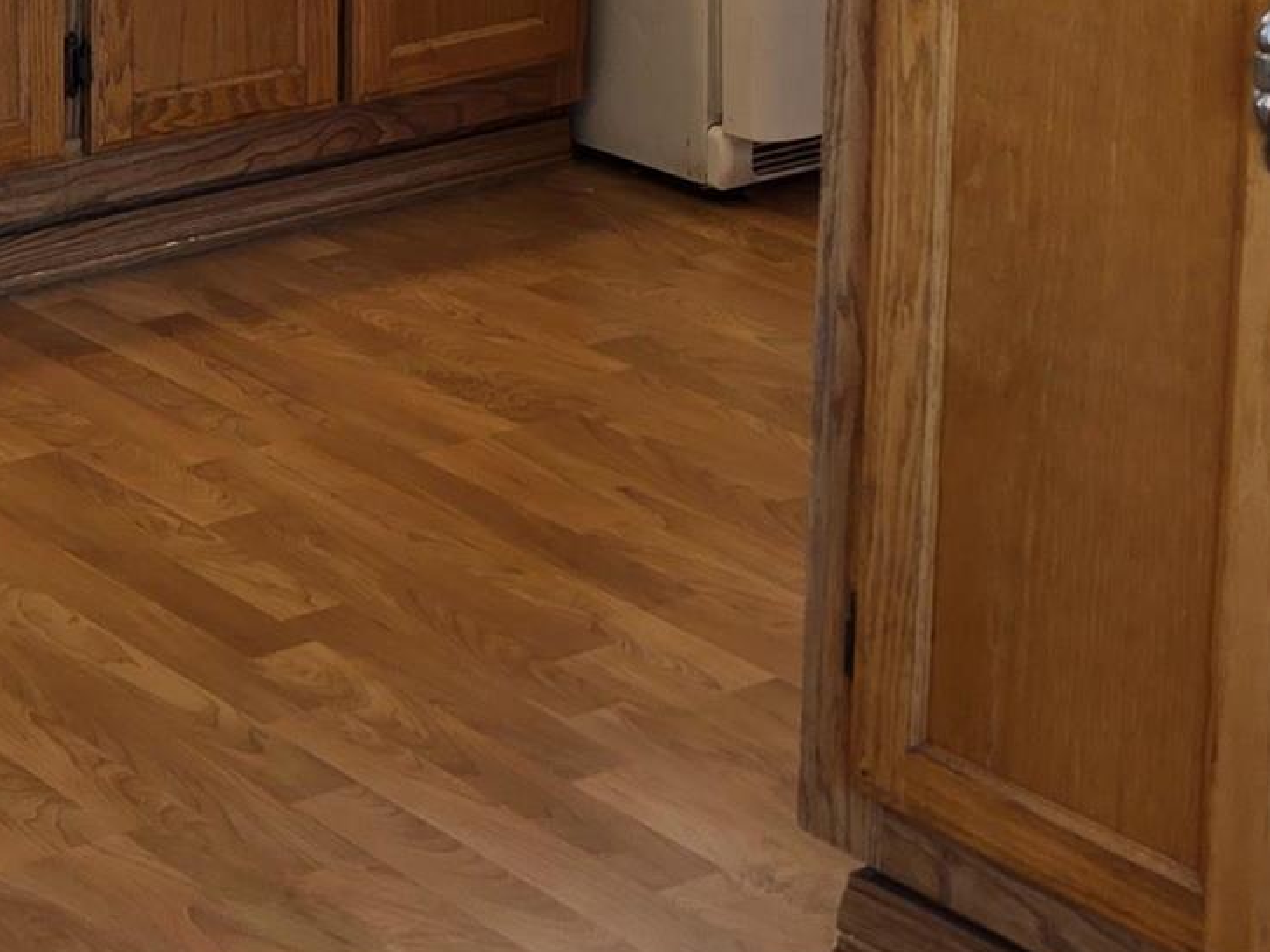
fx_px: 3559
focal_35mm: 97
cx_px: -687
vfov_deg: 14.3
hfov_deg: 17.9
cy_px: -453
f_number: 1.7
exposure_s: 1/120
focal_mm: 6.3
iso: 32
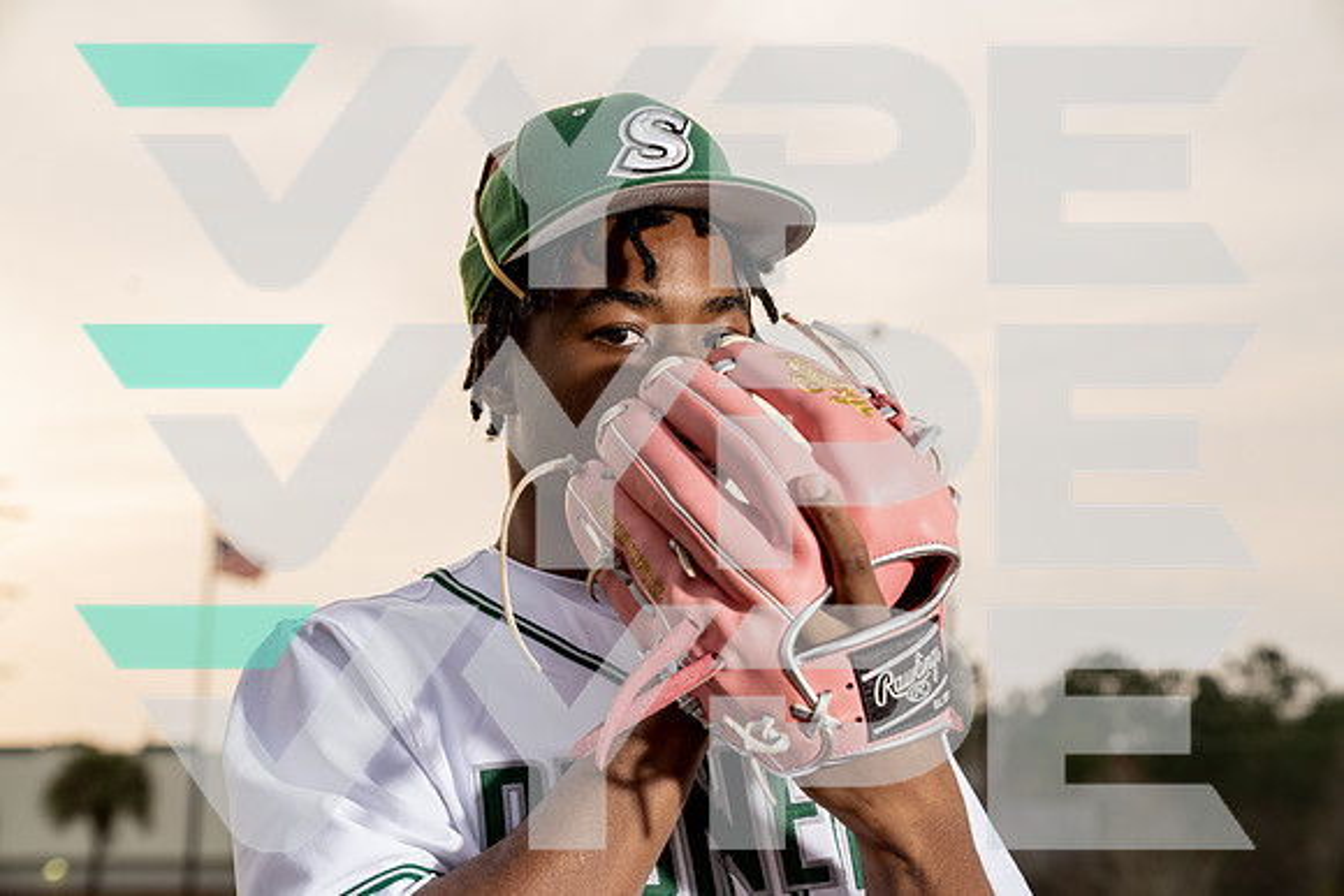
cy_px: 448
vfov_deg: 19.5
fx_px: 2614
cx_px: 672
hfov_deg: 28.8
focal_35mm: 70
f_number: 5.6
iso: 250
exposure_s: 1/250
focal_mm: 70
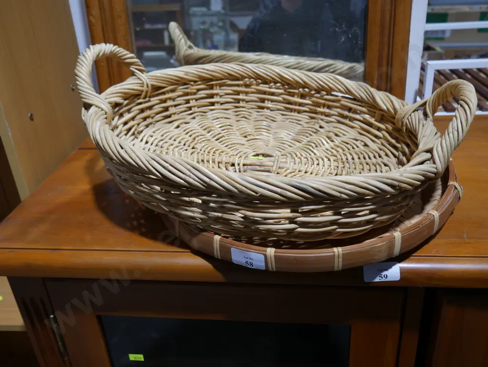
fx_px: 480
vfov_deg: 41.8
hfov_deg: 53.9
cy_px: 184
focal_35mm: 34
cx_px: 244
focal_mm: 17
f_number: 4
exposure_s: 1/60
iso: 200
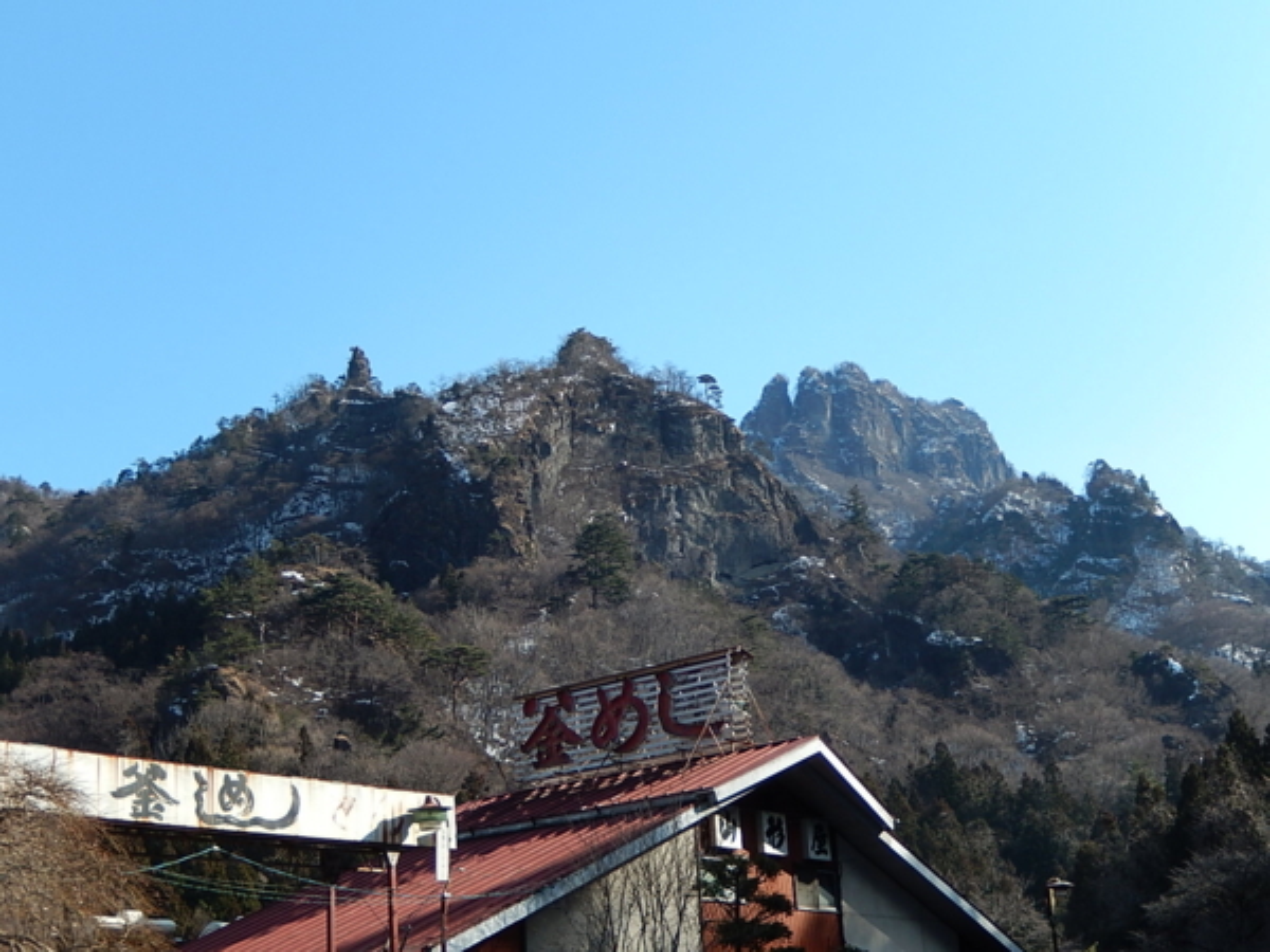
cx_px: 635
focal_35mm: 51
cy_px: 476
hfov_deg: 37.5
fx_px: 1871
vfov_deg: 28.6
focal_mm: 9.2
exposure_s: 1/500
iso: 125
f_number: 4.5
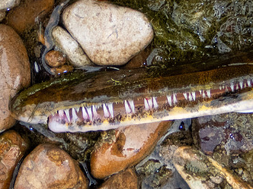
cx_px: 296
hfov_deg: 11.5
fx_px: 1228
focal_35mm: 168
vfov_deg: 8.8
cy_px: 106
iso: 200
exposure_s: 1/80
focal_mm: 11.88
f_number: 11
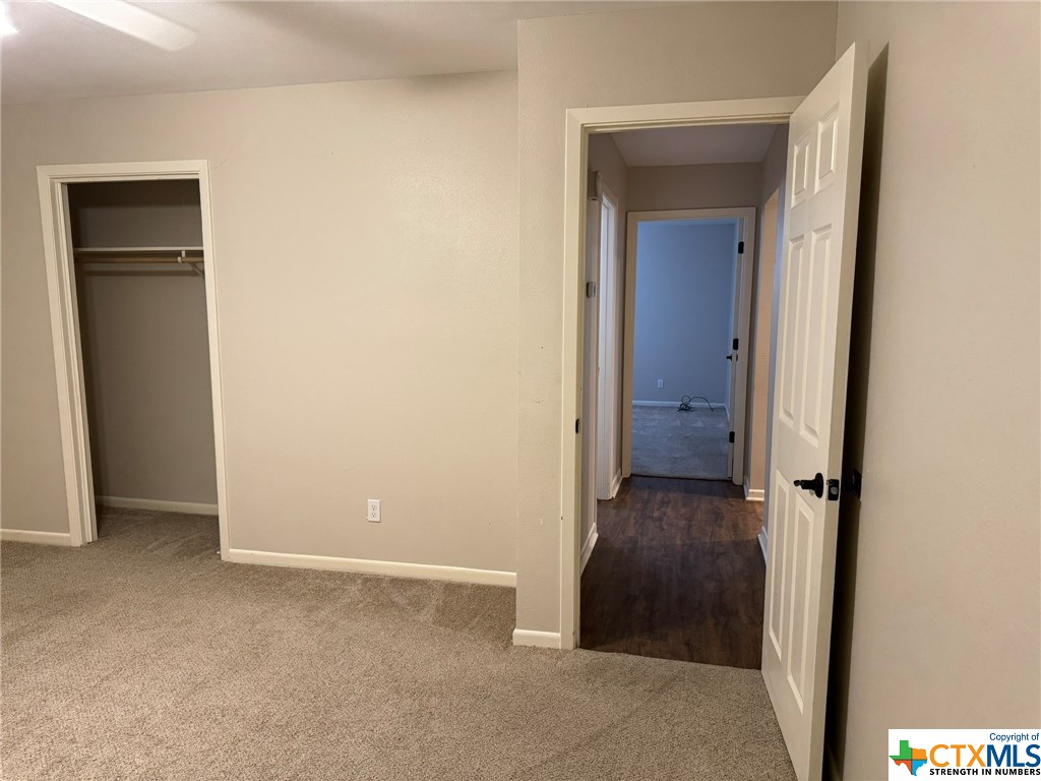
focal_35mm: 24
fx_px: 722
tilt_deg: -7.8
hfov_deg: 71.6
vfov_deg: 56.8
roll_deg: -0.4
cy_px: 390
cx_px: 520
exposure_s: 1/60
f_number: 1.78
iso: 320
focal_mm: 6.86
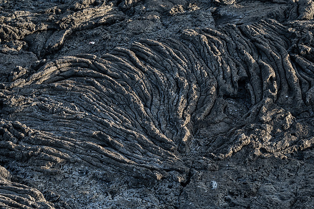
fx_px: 1002
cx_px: 157
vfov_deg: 11.9
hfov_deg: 17.8
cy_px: 104
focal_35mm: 115
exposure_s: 1/30
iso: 400
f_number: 14
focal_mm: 115
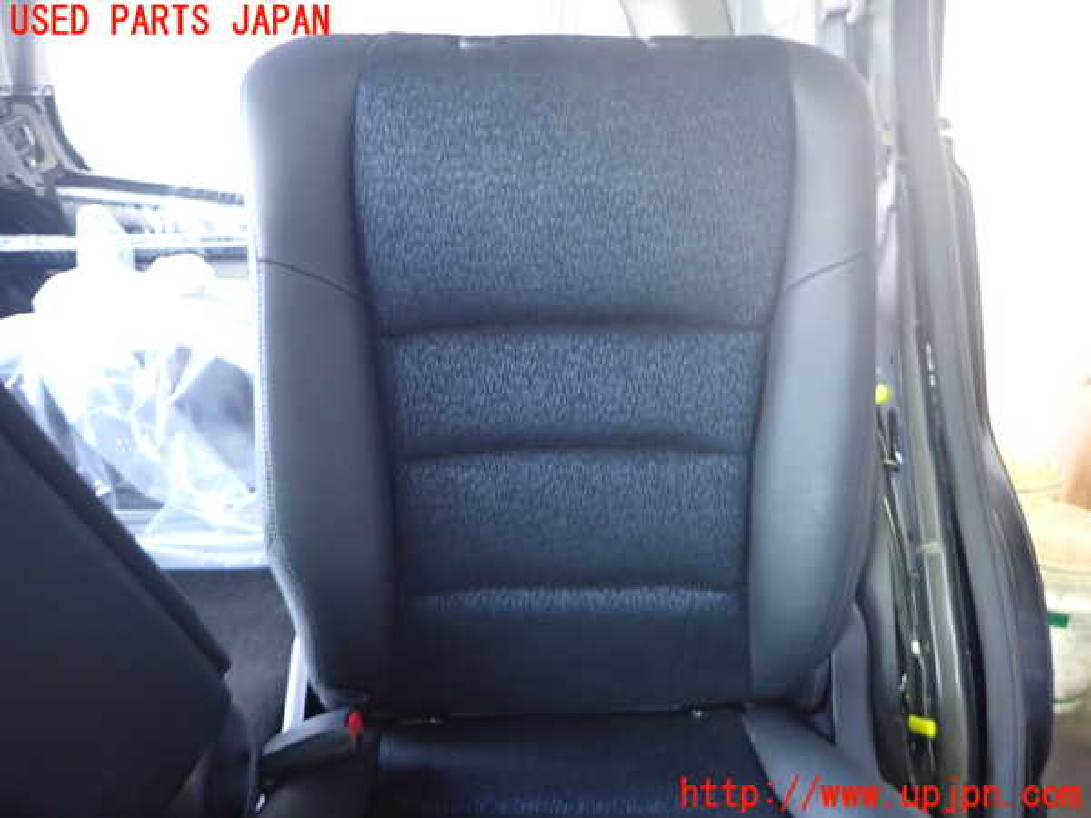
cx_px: 546
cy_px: 409
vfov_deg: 54.9
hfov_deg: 69.4
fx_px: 788
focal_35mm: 25
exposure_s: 1/30
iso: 500
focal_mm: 4.5
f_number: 2
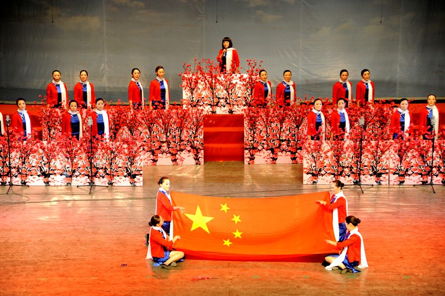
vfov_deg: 13.0
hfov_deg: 19.5
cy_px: 148
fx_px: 1297
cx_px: 222
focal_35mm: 105
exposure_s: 1/50
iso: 1600
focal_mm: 105
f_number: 5.3
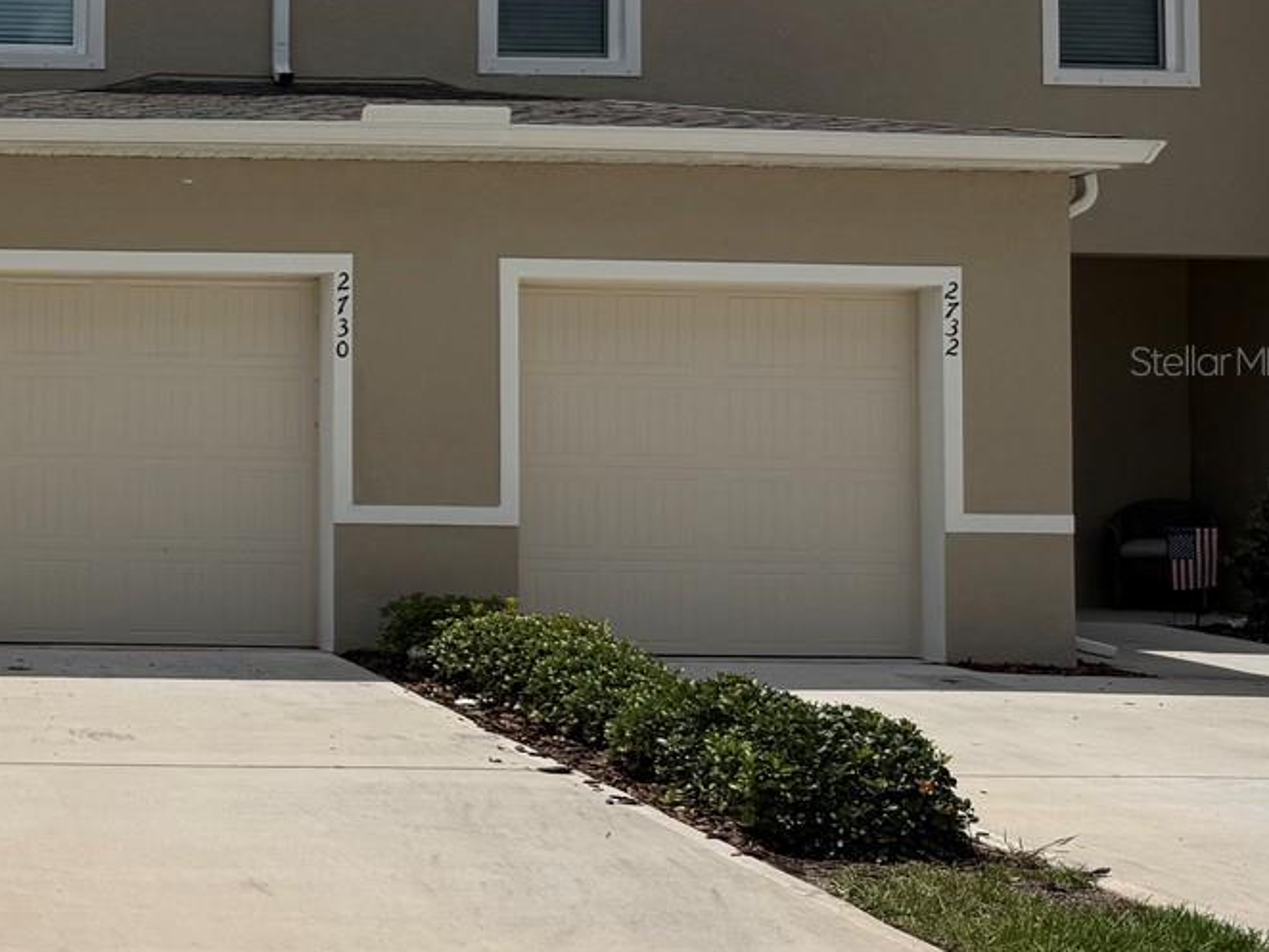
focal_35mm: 58
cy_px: 360
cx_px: -222
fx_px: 2127
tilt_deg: +3.5
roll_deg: -0.7
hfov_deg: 29.1
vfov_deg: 25.2
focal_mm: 6.76
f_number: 1.78
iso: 80
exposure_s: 1/10309
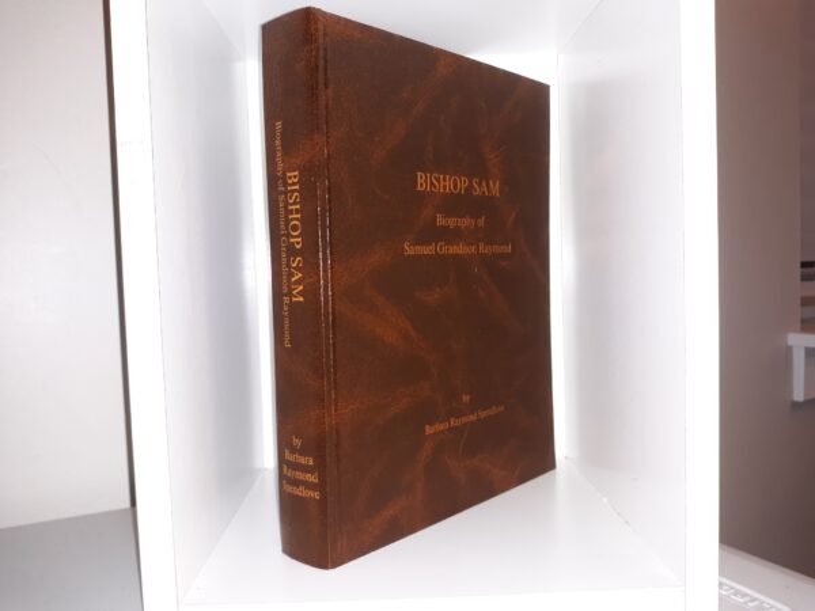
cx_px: 408
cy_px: 306
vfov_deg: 49.7
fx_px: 659
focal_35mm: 28
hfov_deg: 63.4
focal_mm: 3.7
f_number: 1.7
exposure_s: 1/40
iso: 64
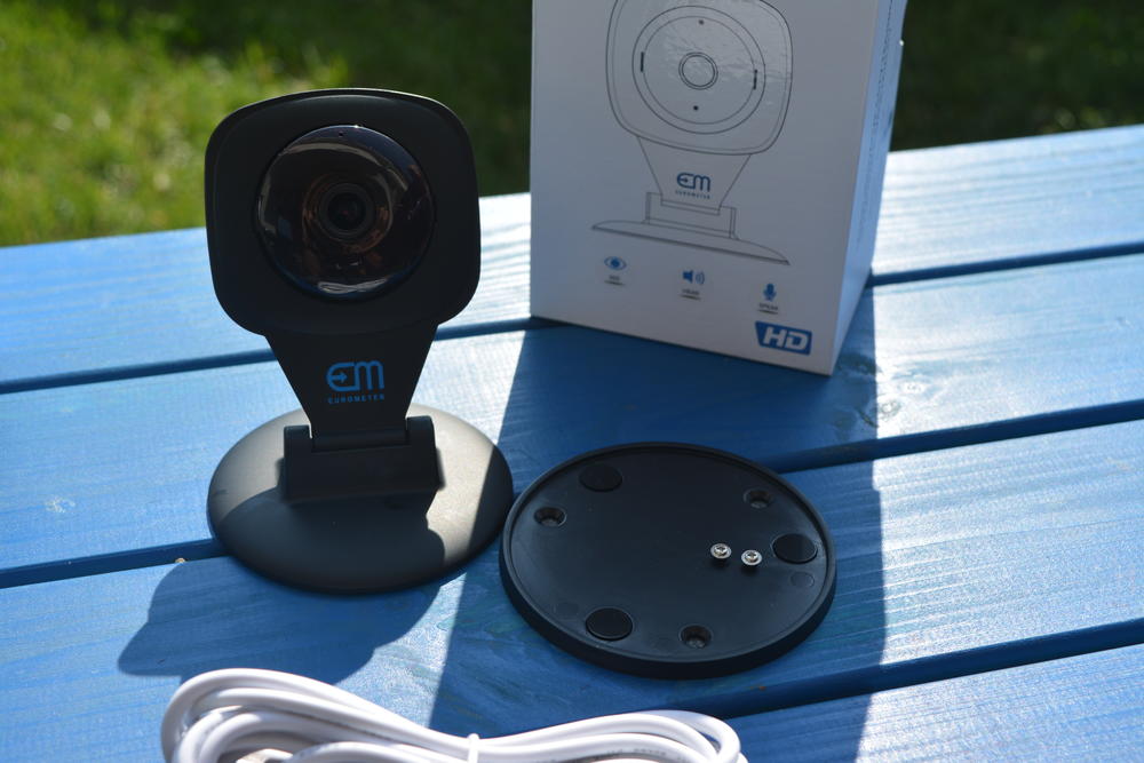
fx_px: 1811
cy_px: 382
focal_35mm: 57
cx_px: 572
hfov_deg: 35.0
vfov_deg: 23.8
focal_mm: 38
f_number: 8
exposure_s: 1/250
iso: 100
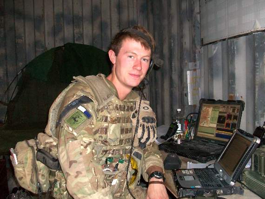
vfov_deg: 41.8
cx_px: 132
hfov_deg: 54.0
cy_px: 100
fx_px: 260
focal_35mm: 34
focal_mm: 5.7
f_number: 2.8
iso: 120
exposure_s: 1/60
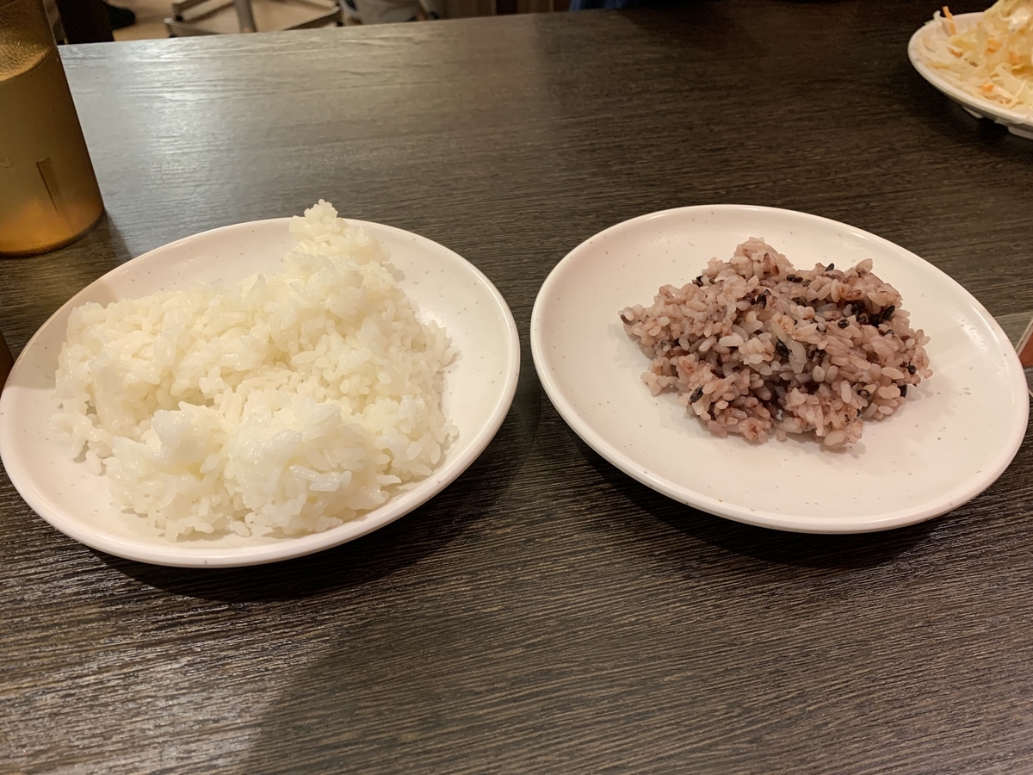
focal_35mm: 26
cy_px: 388
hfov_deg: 67.3
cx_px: 516
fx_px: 776
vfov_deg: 53.1
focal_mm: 4.25
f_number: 1.8
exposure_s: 1/60
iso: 100
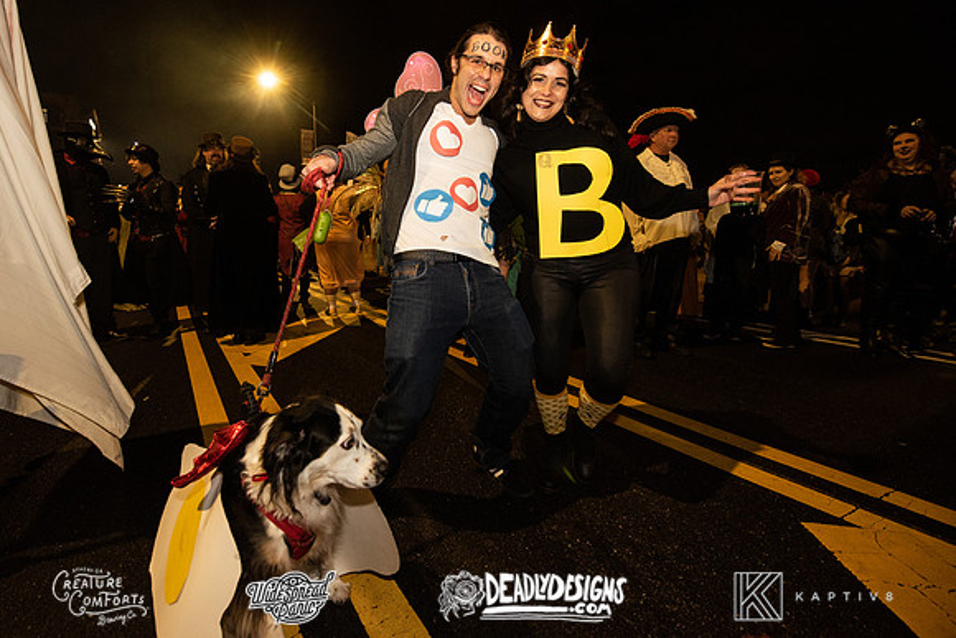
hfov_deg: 96.7
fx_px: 421
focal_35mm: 16
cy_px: 277
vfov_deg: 73.9
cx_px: 415
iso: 2000
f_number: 3.5
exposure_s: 1/80
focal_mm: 14
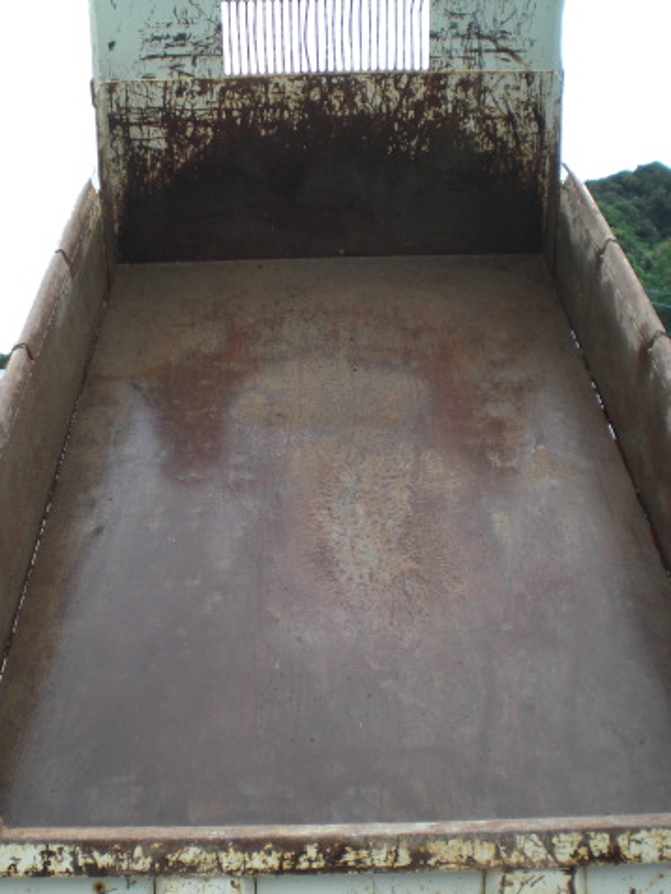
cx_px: 313
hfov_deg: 28.6
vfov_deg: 37.5
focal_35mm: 51
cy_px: 448
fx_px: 1318
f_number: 3.1
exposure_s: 1/200
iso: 64
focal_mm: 6.3
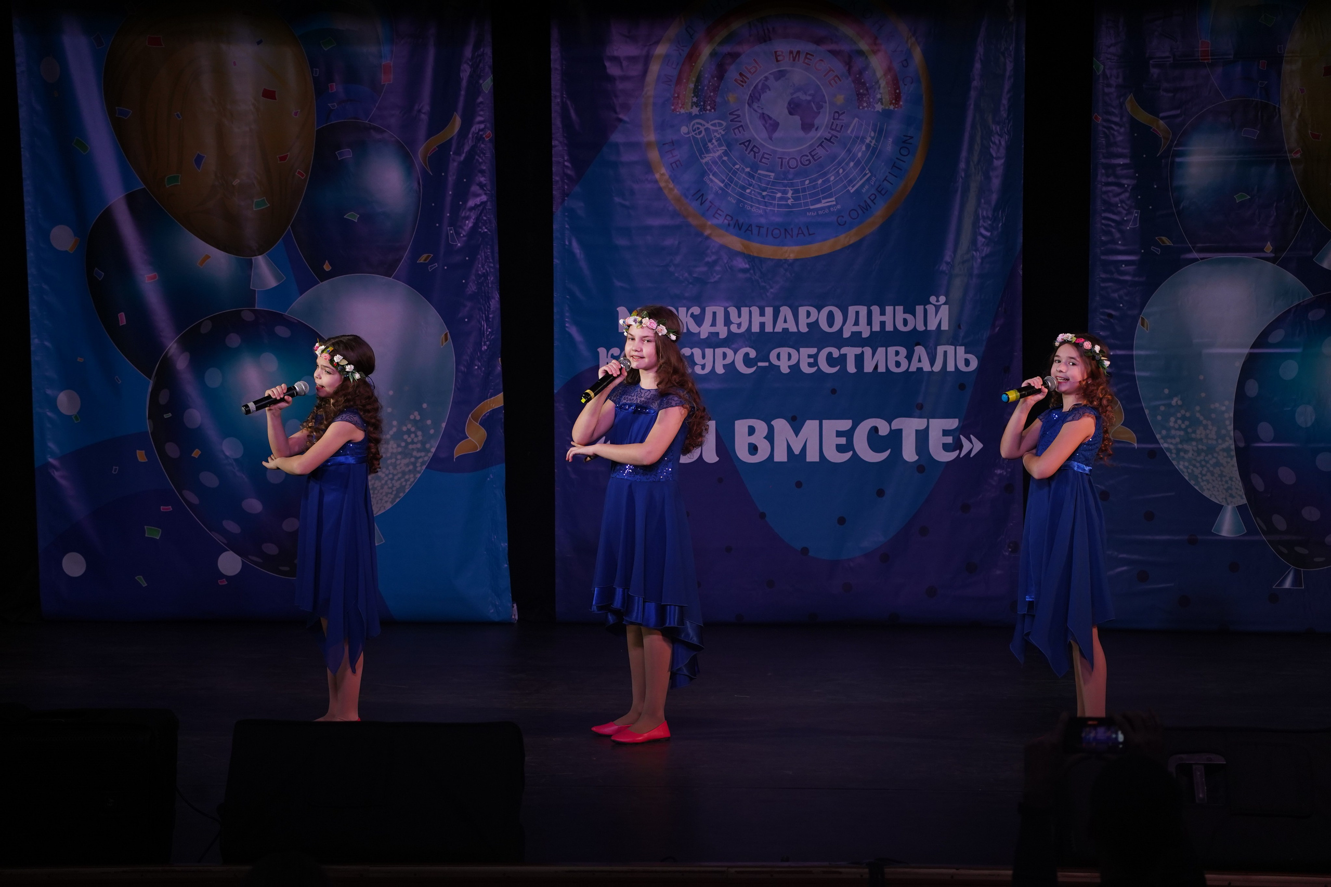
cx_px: 666
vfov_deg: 13.6
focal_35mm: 101
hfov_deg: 20.2
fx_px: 3734
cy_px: 444
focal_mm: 101
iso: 1600
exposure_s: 1/250
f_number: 5.6
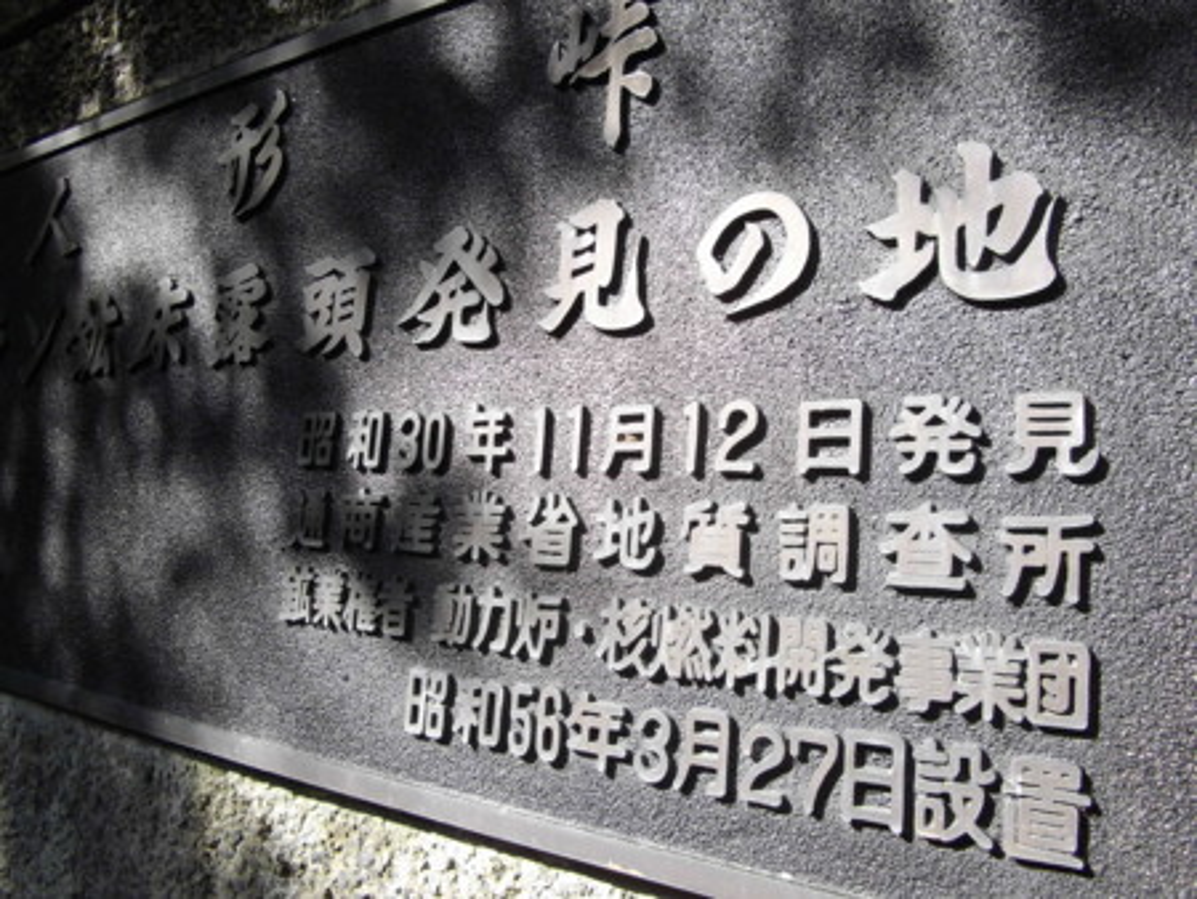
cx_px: 598
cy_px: 450
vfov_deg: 51.4
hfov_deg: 65.3
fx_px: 934
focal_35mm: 27
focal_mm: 4.9
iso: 100
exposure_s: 1/200
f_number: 3.2
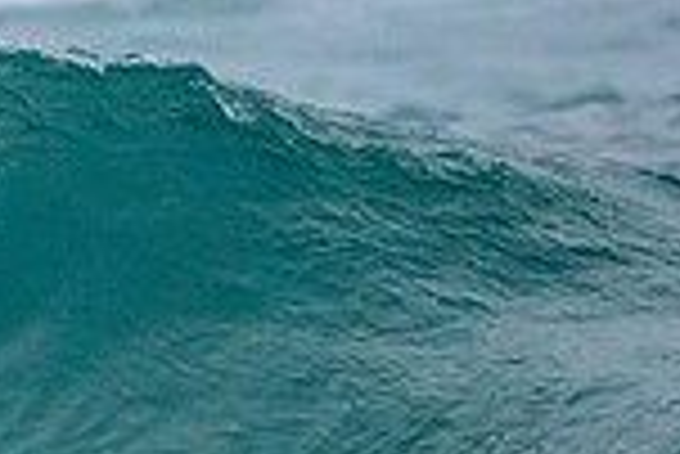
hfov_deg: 0.5
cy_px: 282
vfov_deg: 0.3
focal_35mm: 4220
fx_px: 79786
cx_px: -788
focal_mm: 800
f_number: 6.3
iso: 4500
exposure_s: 1/2000
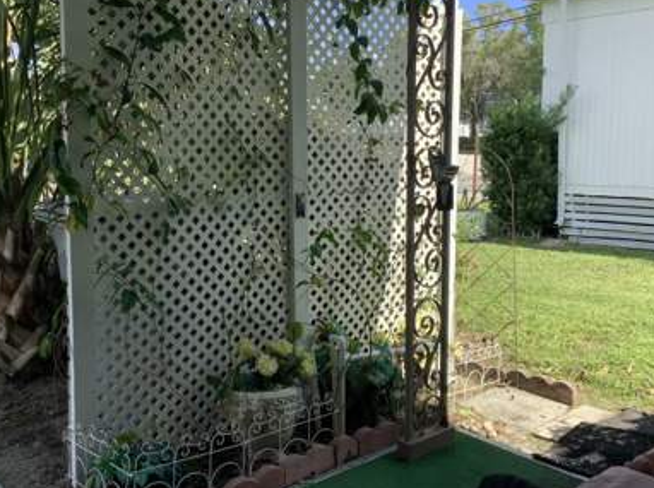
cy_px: 229
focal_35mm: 39
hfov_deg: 47.9
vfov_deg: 36.7
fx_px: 735
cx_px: 334
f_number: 2.4
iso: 25
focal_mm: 3.3
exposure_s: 1/468
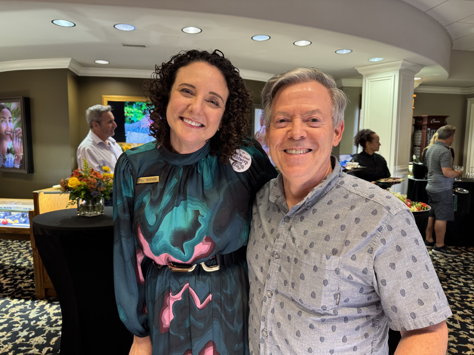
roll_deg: -0.4
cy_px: 178
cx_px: 237
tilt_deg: -6.7
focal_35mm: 24
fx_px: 329
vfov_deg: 56.8
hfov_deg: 71.6
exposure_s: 1/60
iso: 200
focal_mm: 6.76
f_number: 1.78
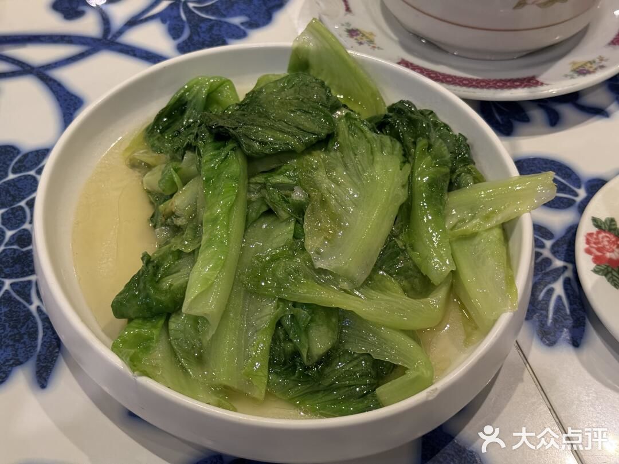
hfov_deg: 39.7
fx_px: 858
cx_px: 310
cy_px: 232
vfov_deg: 30.3
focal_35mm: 48
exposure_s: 1/33
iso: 500
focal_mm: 6.76
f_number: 1.78
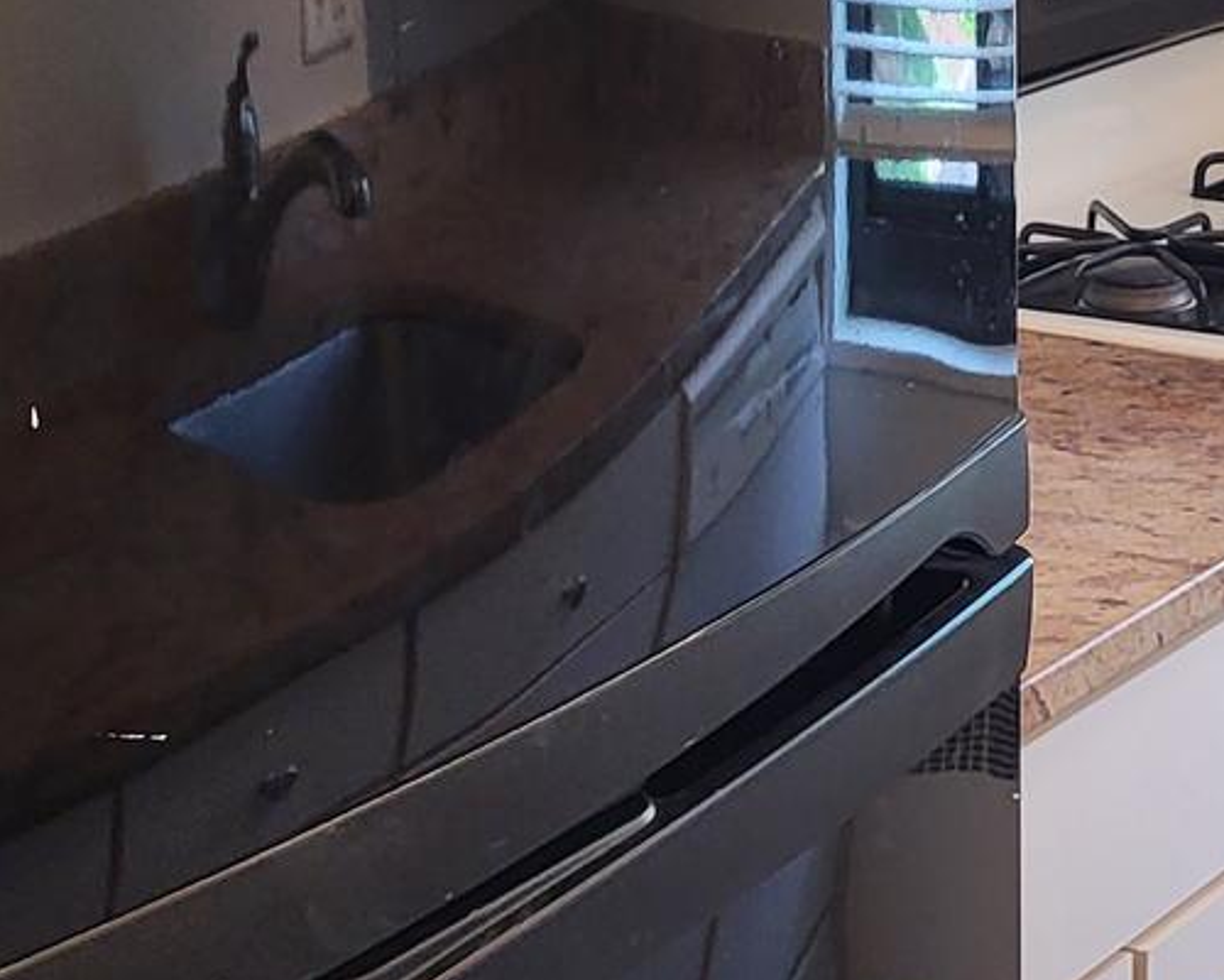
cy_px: -93
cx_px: 974
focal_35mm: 104
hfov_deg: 18.3
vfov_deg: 14.5
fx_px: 3767
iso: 125
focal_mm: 5.4
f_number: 1.8
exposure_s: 1/120
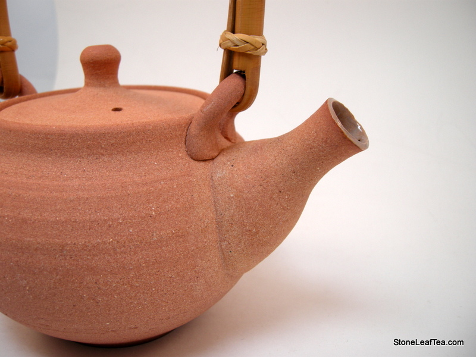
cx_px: 238
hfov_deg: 52.6
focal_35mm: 35
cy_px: 178
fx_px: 481
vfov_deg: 40.7
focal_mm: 7.5
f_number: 3
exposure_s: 1/56.4
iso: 64
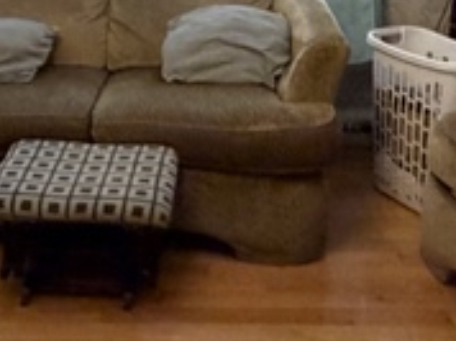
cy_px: -82
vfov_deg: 21.4
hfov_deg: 30.7
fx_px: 829
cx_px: 200
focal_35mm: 63
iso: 500
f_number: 2.2
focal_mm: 2.22
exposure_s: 1/60
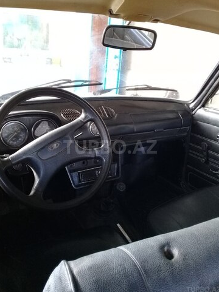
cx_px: 110
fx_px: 270
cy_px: 147
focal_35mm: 32
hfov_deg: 44.1
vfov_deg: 56.9
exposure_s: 1/33
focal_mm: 3.3
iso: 160
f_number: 2.2
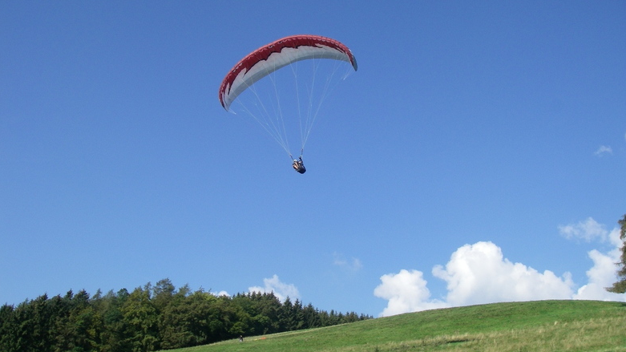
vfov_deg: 28.3
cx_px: 315
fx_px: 697
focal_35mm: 42
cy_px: 161
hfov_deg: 48.4
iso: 64
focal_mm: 6.3
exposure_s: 1/200
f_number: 6.6
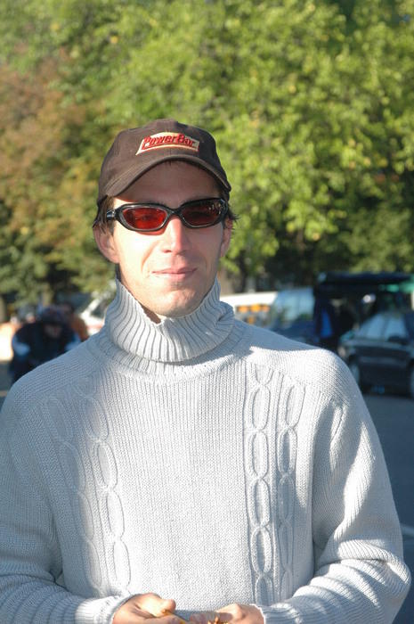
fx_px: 1945
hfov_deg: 12.1
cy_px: 312
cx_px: 207
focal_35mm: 112
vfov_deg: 18.2
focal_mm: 75
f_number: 6.7
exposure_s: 1/500
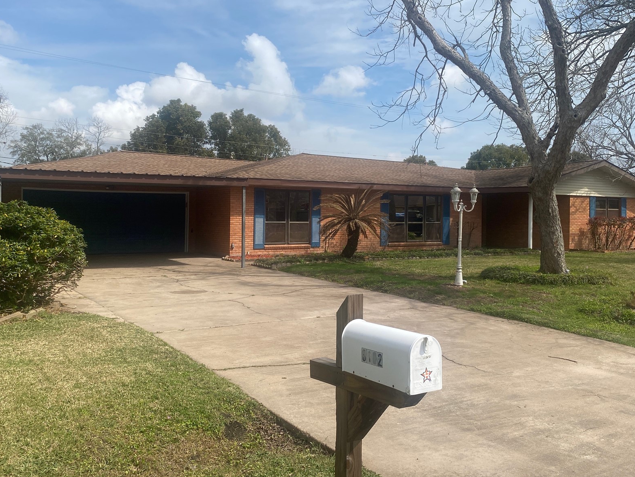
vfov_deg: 41.8
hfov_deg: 53.9
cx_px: 346
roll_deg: -1.3
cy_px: 219
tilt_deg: -2.5
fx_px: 624
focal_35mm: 34
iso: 32
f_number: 1.8
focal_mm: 4.25
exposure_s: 1/3846
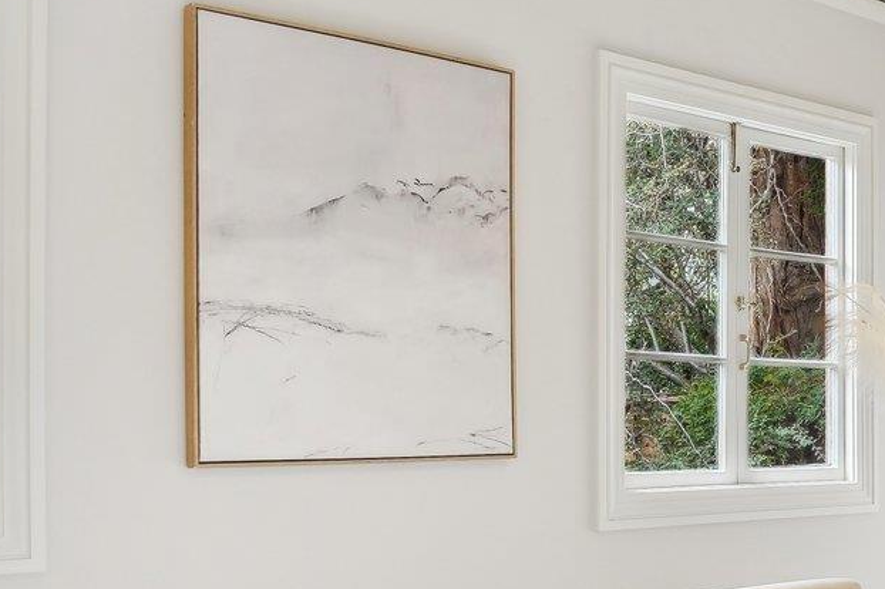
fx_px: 1376
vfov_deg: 24.0
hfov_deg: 31.8
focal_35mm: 56
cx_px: 962
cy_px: 403
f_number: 8
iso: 400
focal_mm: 17
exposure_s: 1/15
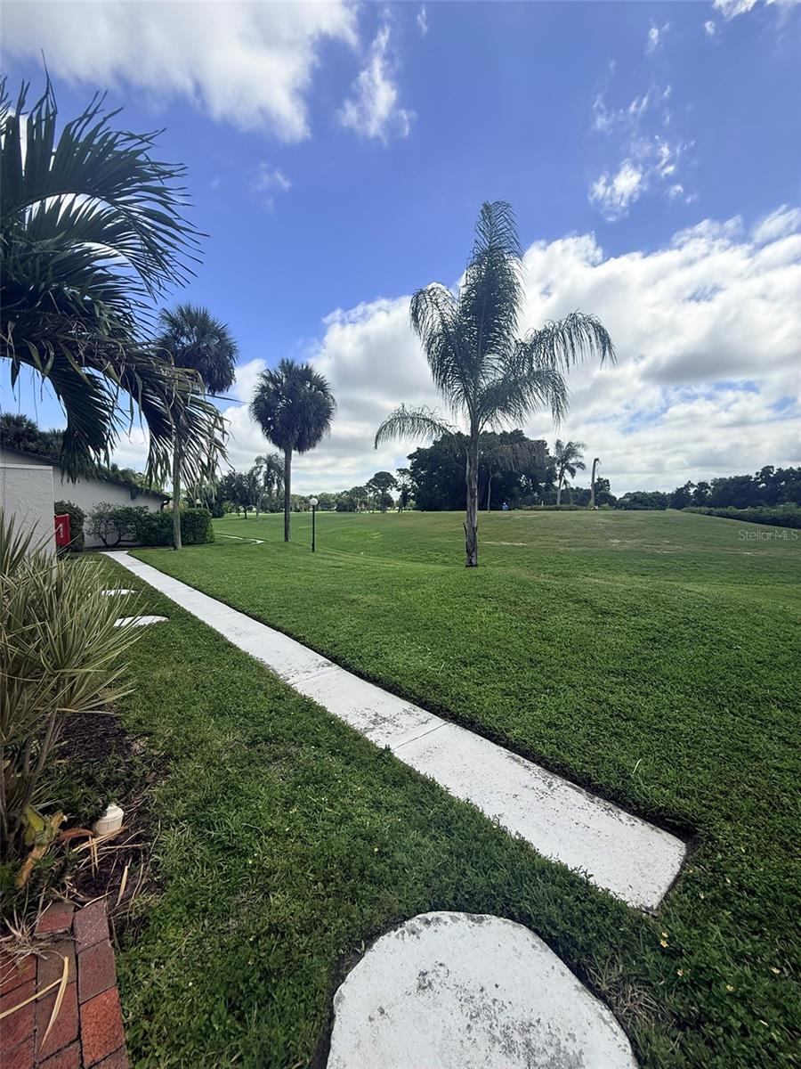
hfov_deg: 85.7
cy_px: 534
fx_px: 432
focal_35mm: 14
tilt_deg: -2.7
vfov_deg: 102.1
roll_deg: +0.7
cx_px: 400
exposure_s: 1/2506
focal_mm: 2.22
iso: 64
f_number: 2.2
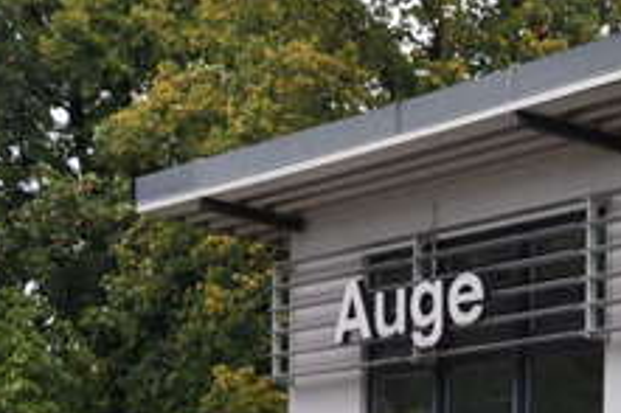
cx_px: 680
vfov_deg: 9.6
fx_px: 2341
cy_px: 722
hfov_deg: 14.8
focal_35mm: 136
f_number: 5.6
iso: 200
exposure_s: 1/125
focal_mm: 25
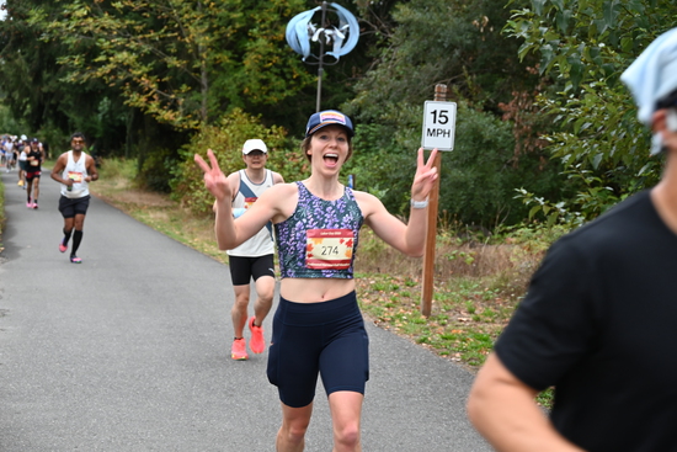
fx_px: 1317
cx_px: 338
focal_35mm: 70
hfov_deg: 28.8
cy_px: 226
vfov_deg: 19.5
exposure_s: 1/125
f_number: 6
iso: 640
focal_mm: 70
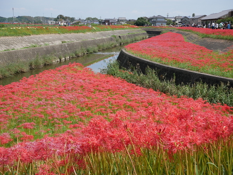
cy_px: 88
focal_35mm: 40
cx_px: 116
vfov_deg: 36.0
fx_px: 269
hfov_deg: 46.8
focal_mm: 20
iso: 200
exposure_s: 1/400
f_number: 8
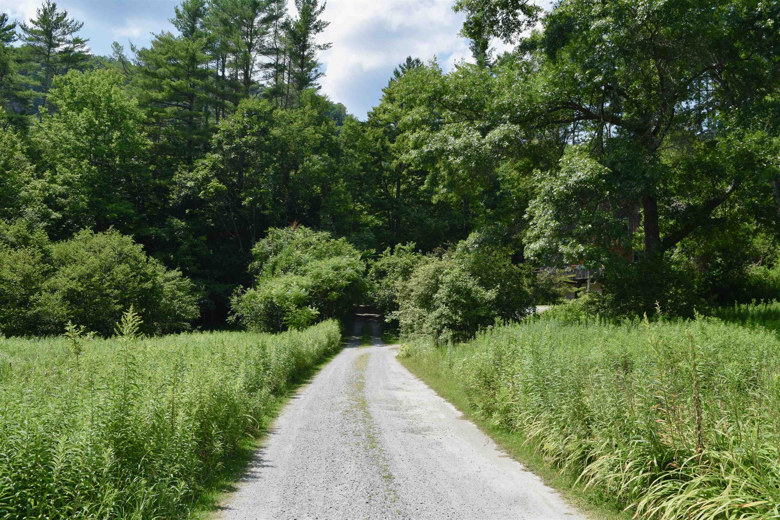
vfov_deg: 40.0
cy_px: 260
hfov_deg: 57.2
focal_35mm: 33
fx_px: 715
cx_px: 390
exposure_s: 1/640
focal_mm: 22
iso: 200
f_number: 8
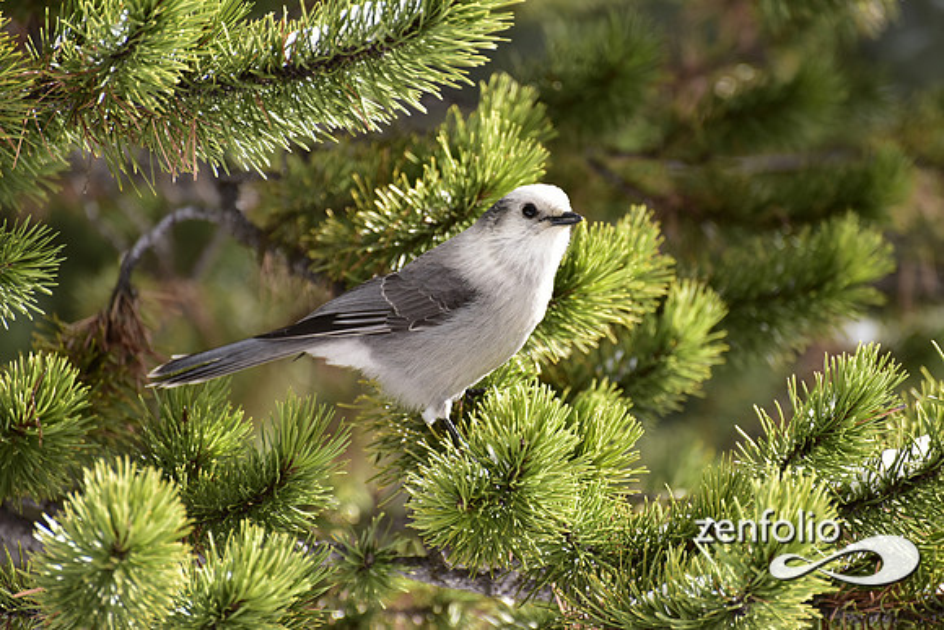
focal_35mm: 300
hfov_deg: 6.9
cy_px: 315
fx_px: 7868
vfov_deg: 4.6
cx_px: 472
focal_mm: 300
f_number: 6.3
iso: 800
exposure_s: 1/500
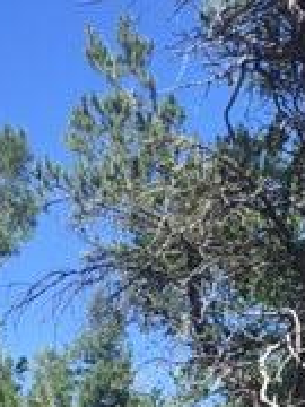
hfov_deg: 13.8
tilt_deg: +0.9
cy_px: 577
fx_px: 1210
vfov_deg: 17.5
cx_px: 409
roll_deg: -0.2
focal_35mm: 103
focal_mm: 4.15
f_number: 2.2
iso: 25
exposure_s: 1/651
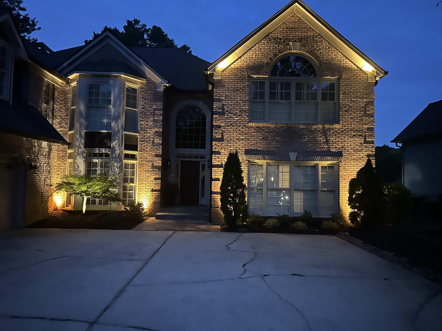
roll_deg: -1.2
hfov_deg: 71.6
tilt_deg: +3.5
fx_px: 306
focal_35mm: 24
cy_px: 166
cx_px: 221
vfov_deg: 56.8
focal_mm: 6.86
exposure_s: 1/9
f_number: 1.78
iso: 1250
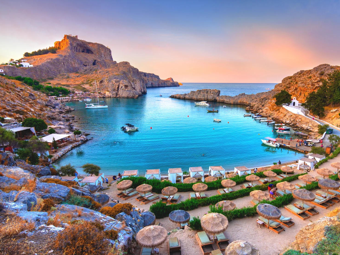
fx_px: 203
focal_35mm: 21
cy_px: 134
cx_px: 204
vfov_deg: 64.3
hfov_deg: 79.1
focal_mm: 11
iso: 100
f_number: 8
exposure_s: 1/60
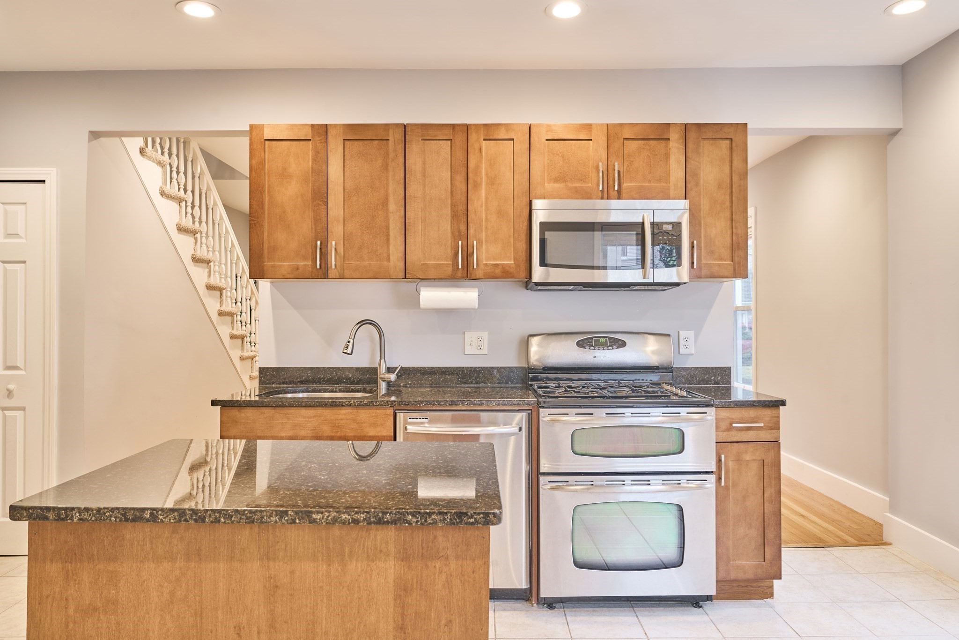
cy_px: 320
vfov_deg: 53.1
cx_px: 480
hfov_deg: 73.7
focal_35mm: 24
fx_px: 639
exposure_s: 1/2.5
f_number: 8
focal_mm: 24
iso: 320
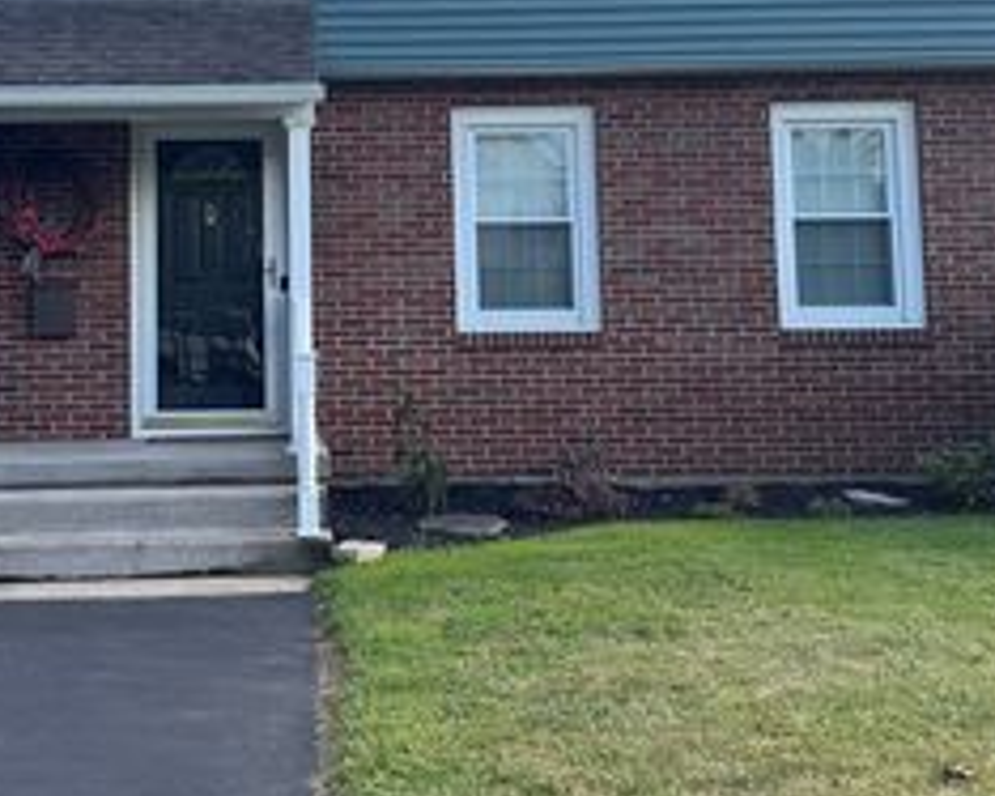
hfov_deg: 36.7
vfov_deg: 29.7
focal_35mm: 50
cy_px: 181
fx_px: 1472
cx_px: 285
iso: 80
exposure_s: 1/888
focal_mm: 6.76
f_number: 1.78
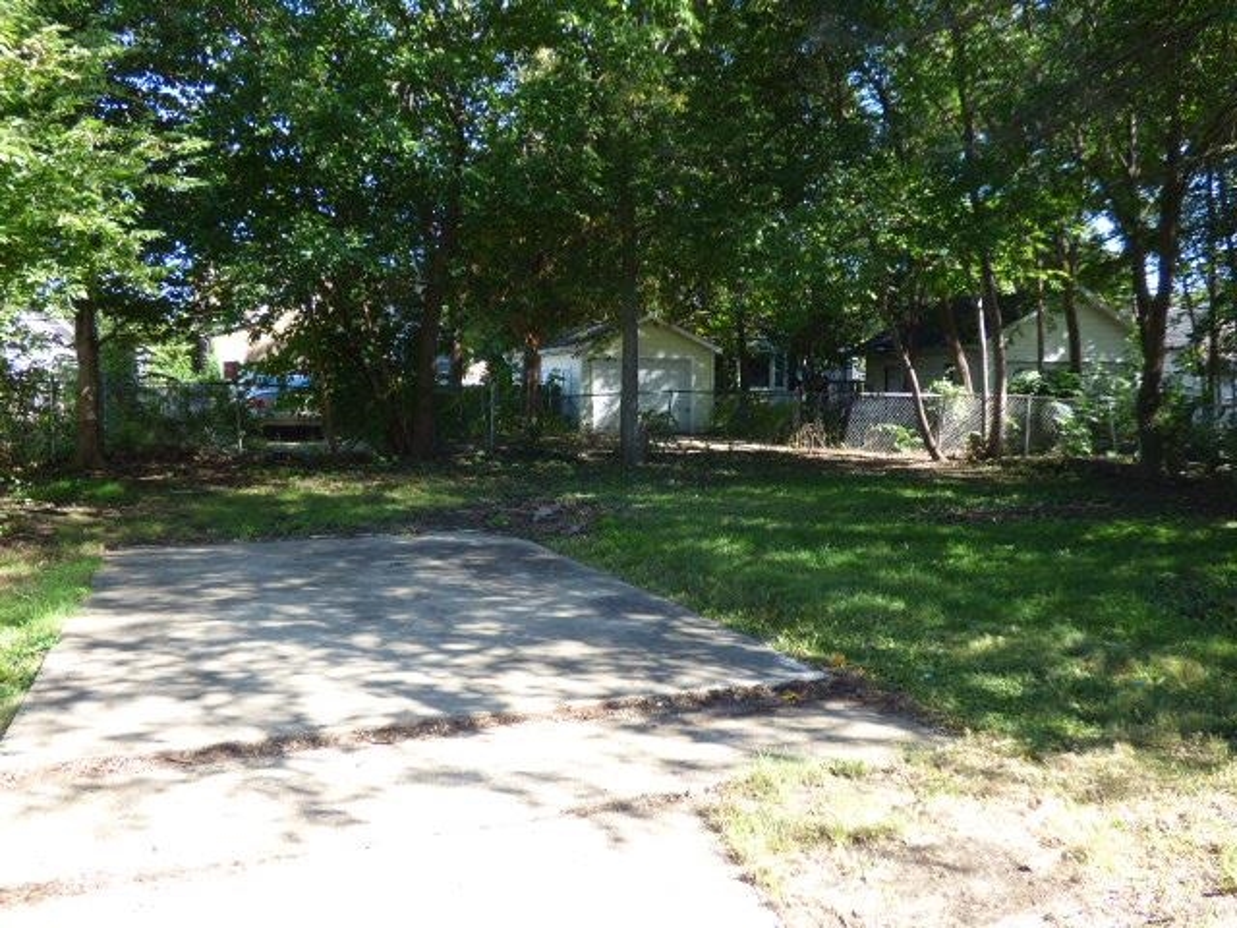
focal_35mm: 31
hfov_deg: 58.4
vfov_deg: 45.4
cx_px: 618
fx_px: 1108
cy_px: 464
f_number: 3.3
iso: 100
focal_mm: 5.53
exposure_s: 1/125
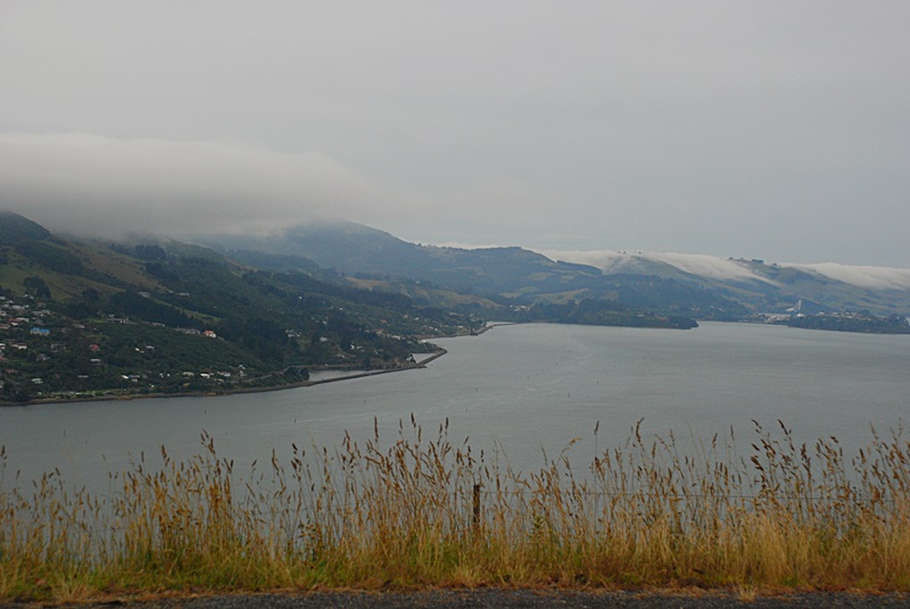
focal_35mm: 75
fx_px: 1899
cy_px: 304
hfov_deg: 27.0
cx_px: 455
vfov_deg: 18.2
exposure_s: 1/250
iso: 400
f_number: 6.3
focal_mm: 50
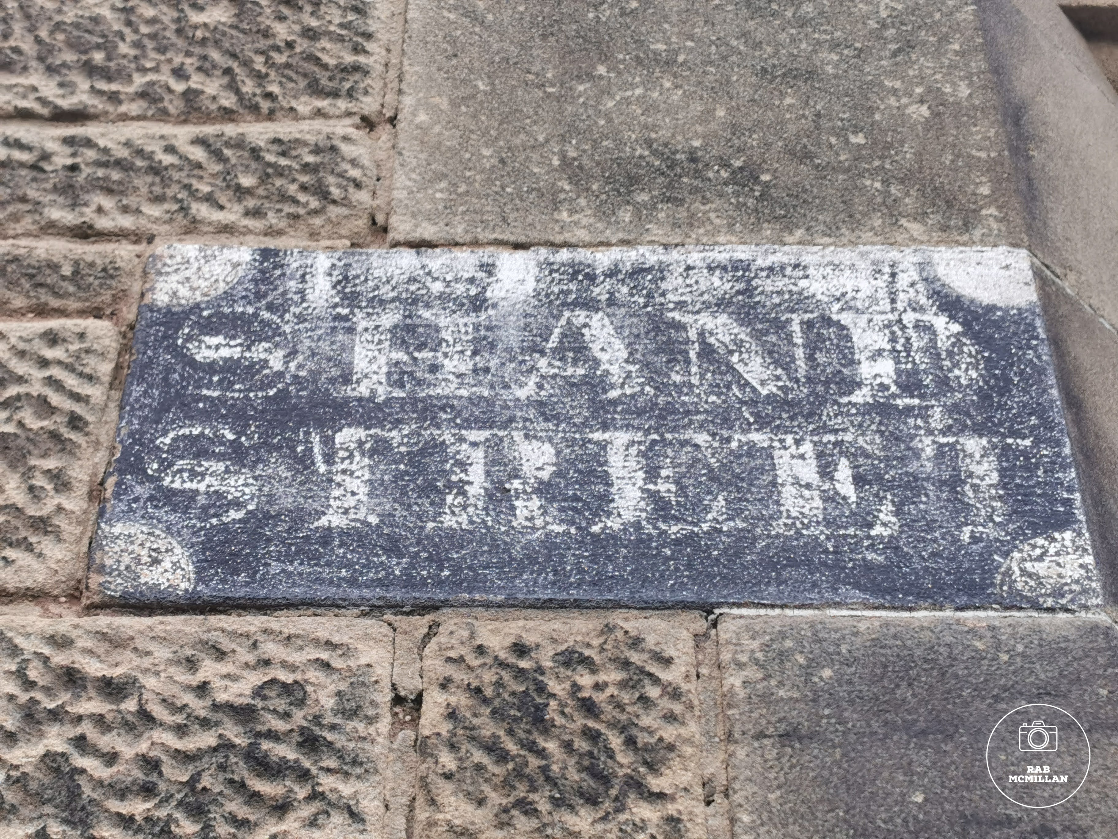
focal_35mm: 68
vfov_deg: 21.6
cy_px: 420
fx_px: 2196
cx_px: 559
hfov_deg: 28.6
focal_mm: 5.56
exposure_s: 1/100
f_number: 1.6
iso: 64
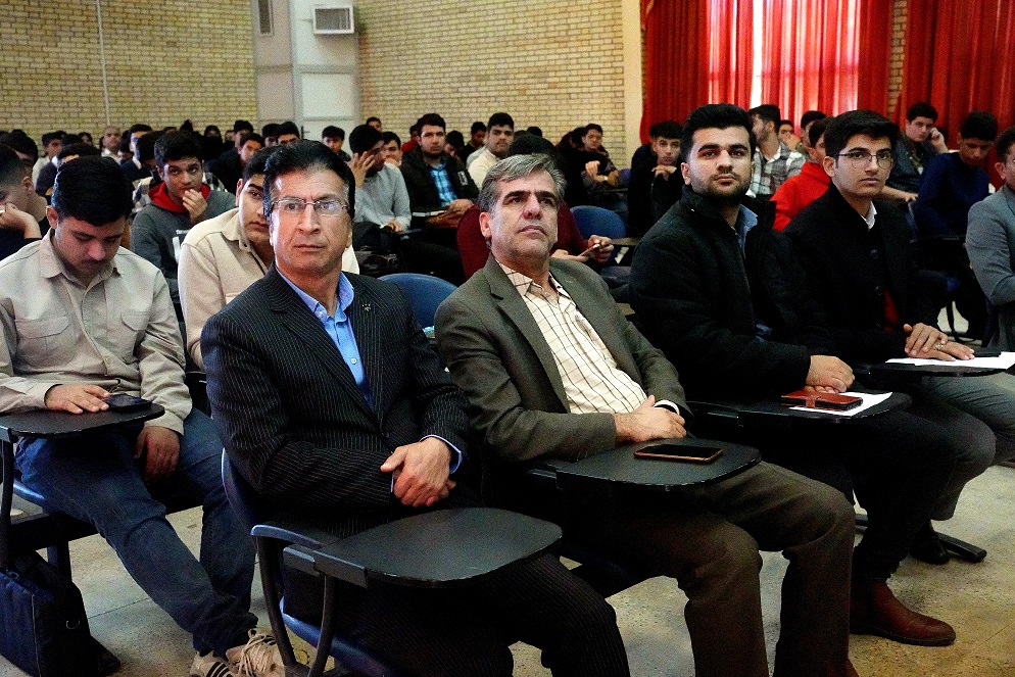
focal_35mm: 41
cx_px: 508
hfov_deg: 47.0
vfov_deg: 32.3
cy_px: 338
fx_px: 1167
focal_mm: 41.4
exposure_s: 1/667
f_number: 6.3
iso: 64000
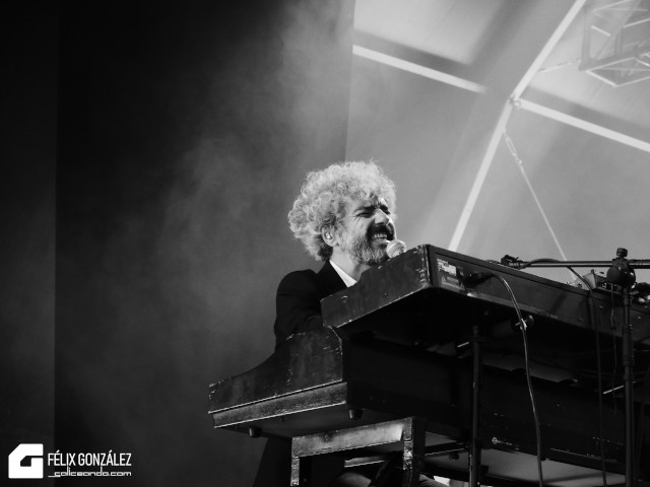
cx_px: 325
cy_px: 244
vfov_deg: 12.3
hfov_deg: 16.4
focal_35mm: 120
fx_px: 2253
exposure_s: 1/80
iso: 3200
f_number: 5.6
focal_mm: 60
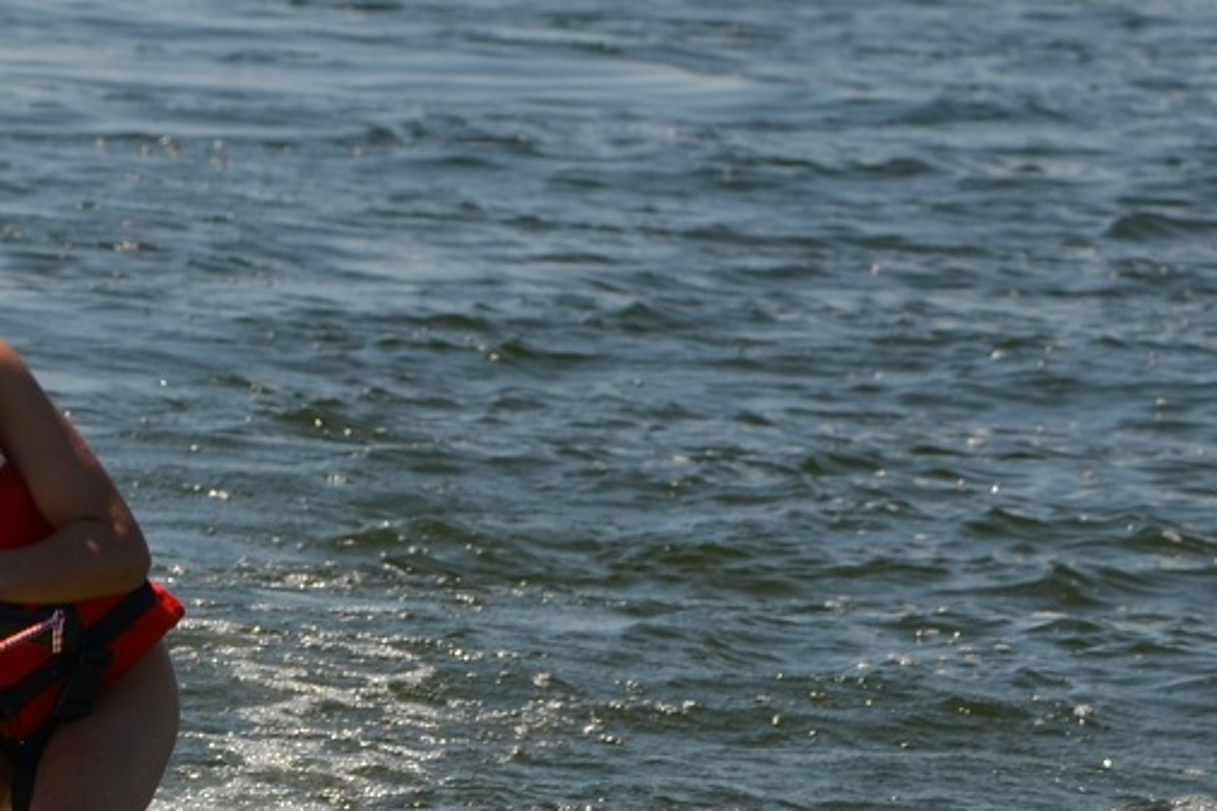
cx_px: -142
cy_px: 857
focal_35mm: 579
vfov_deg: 2.4
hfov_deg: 3.6
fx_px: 19566
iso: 100
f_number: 8
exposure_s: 1/250
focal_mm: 120
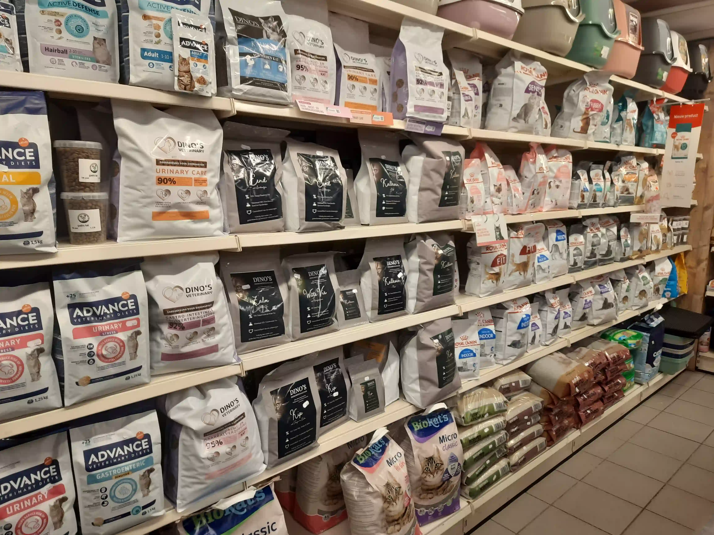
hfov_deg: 71.6
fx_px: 495
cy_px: 268
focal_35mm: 24
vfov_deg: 56.8
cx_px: 357
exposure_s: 1/50
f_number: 1.8
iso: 160
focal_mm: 5.23
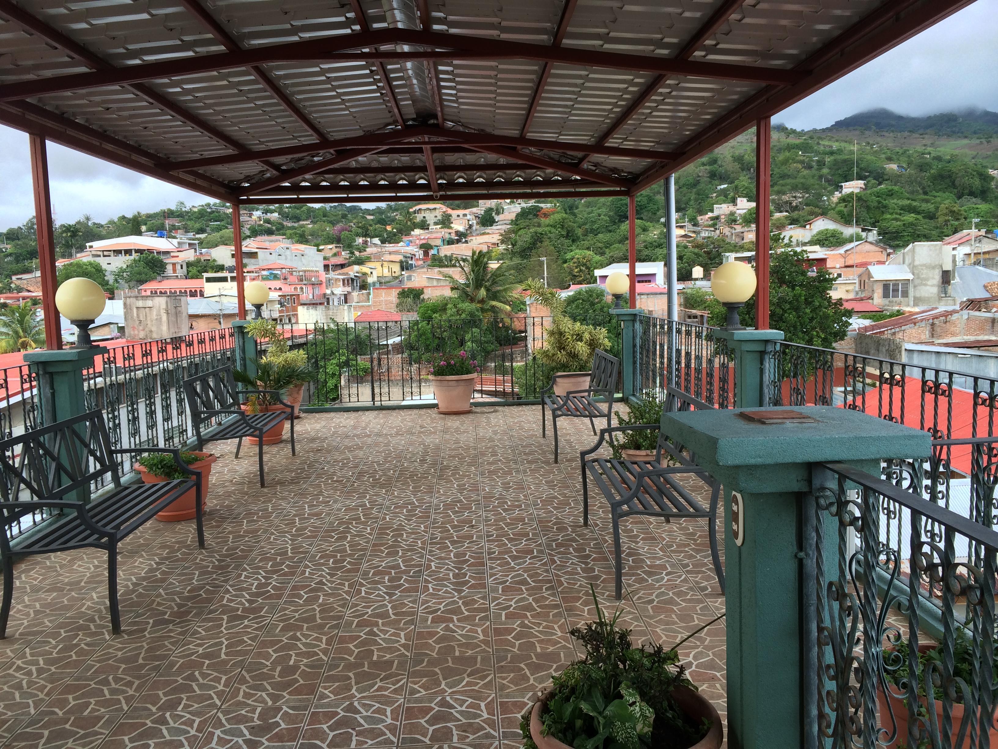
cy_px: 374
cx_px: 499
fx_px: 865
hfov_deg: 60.0
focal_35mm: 30
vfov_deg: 46.8
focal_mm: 4.12
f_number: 2.2
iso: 32
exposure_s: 1/141
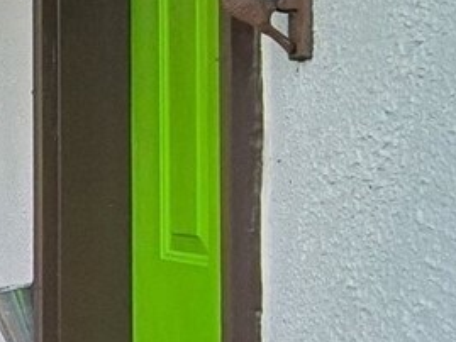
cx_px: -959
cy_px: 163
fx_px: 1278
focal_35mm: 97
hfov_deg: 11.0
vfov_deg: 15.3
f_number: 8
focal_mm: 16
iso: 1600
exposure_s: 1/100
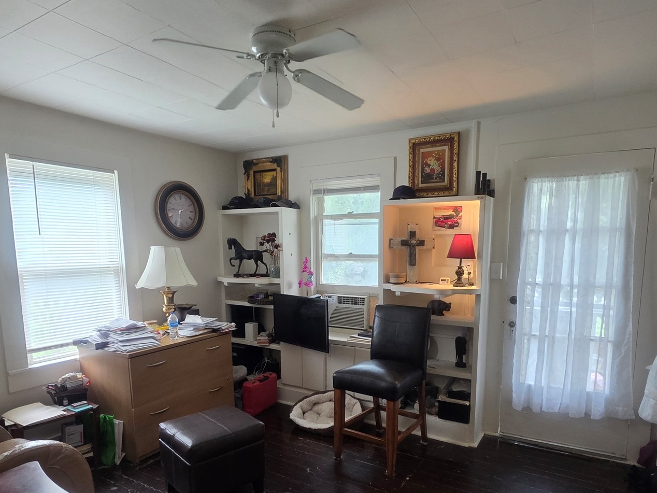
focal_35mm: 21
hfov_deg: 78.9
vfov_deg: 62.6
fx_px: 399
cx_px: 345
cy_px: 305
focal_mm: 2.2
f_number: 1.9
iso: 250
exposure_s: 1/120
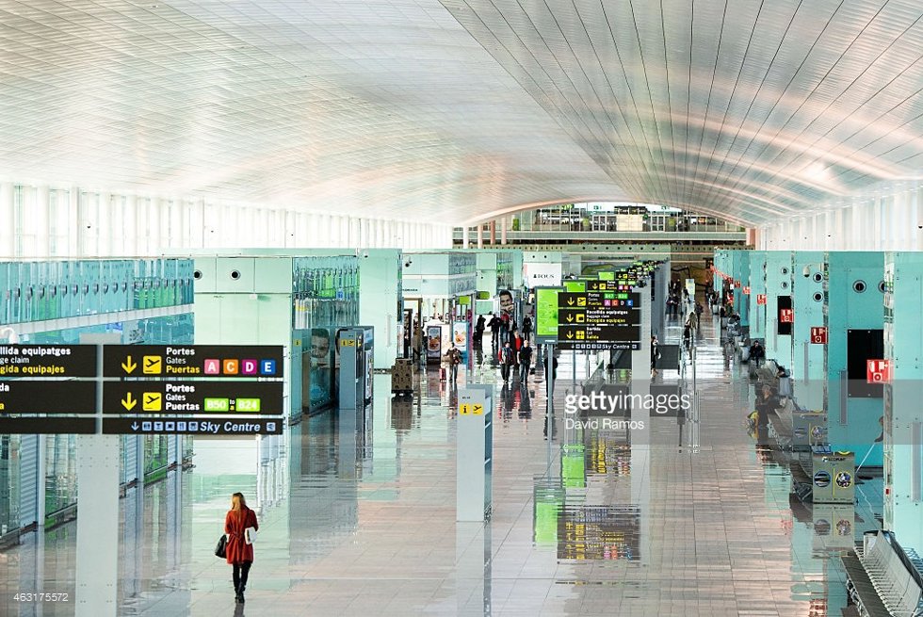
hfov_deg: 16.8
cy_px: 308
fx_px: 3130
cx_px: 462
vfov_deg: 11.3
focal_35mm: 122
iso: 800
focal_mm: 122
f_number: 4
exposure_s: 1/320
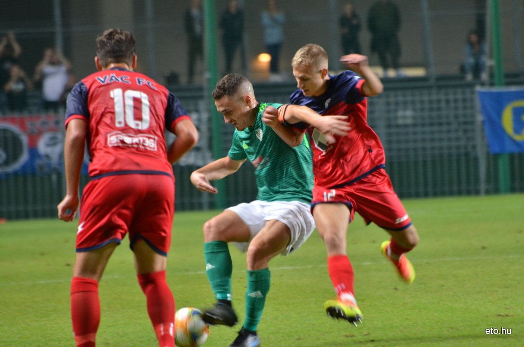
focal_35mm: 450
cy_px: 174
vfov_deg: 3.0
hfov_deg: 4.6
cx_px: 262
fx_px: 6537
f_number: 5.6
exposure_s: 1/100
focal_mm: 300
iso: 1600
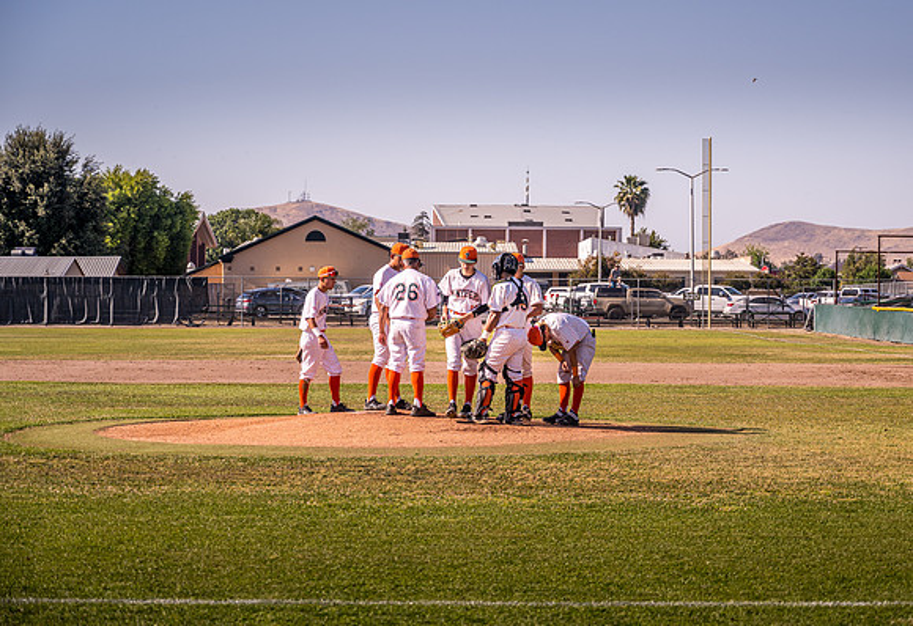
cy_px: 297
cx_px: 534
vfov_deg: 16.4
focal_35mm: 85
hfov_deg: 23.7
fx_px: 2178
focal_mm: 70
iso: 140
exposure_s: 1/1000
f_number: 4
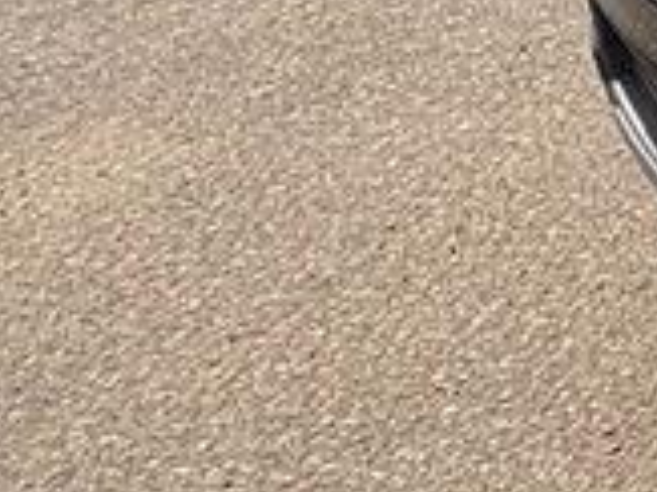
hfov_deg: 12.1
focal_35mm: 110
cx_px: 1798
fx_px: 2086
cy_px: -621
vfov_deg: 11.5
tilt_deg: -8.8
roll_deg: +1.7
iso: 40
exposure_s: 1/1063
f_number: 2.2
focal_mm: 2.22
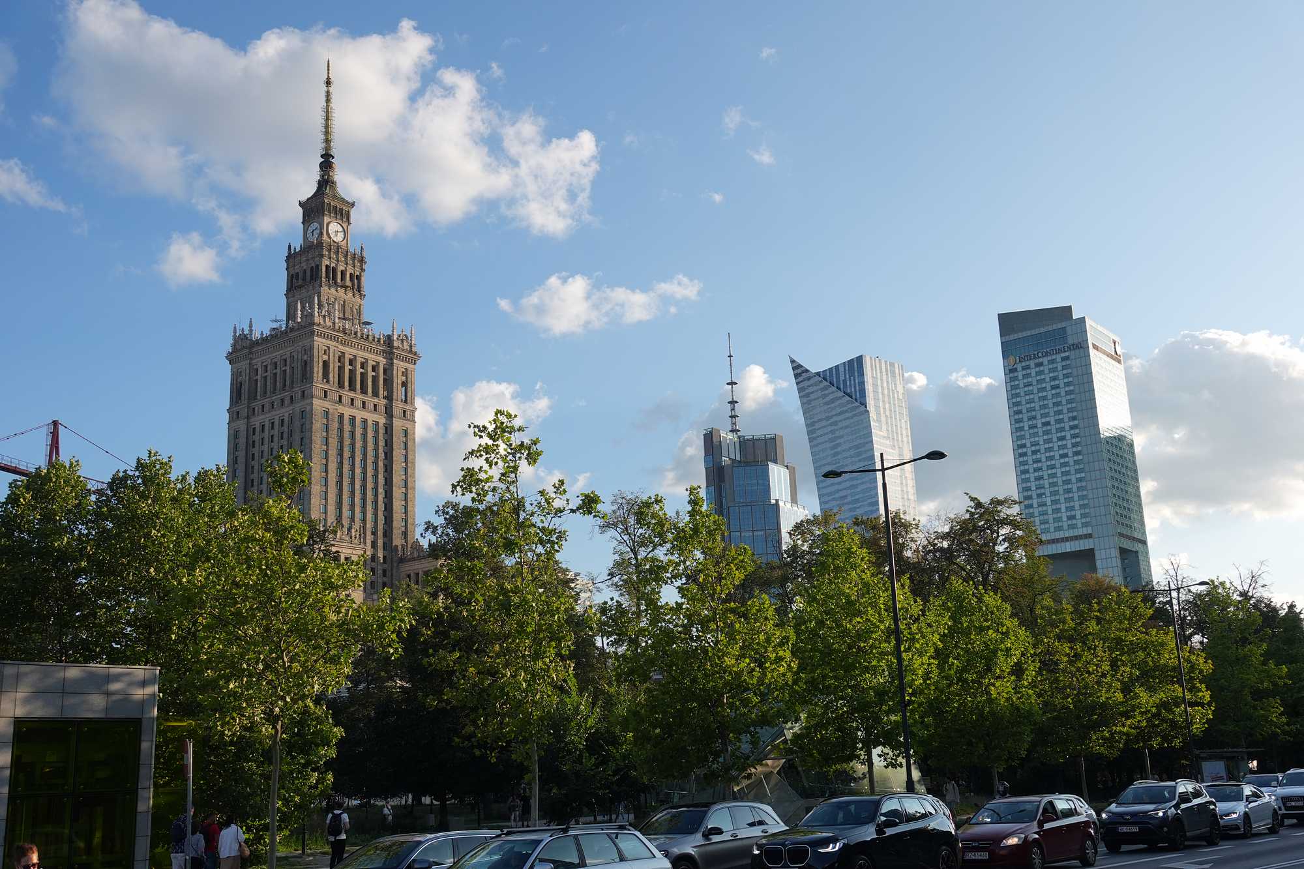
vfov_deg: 37.8
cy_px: 434
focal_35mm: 35
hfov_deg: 54.4
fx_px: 1268
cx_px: 652
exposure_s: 1/1000
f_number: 3.2
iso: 100
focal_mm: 12.97
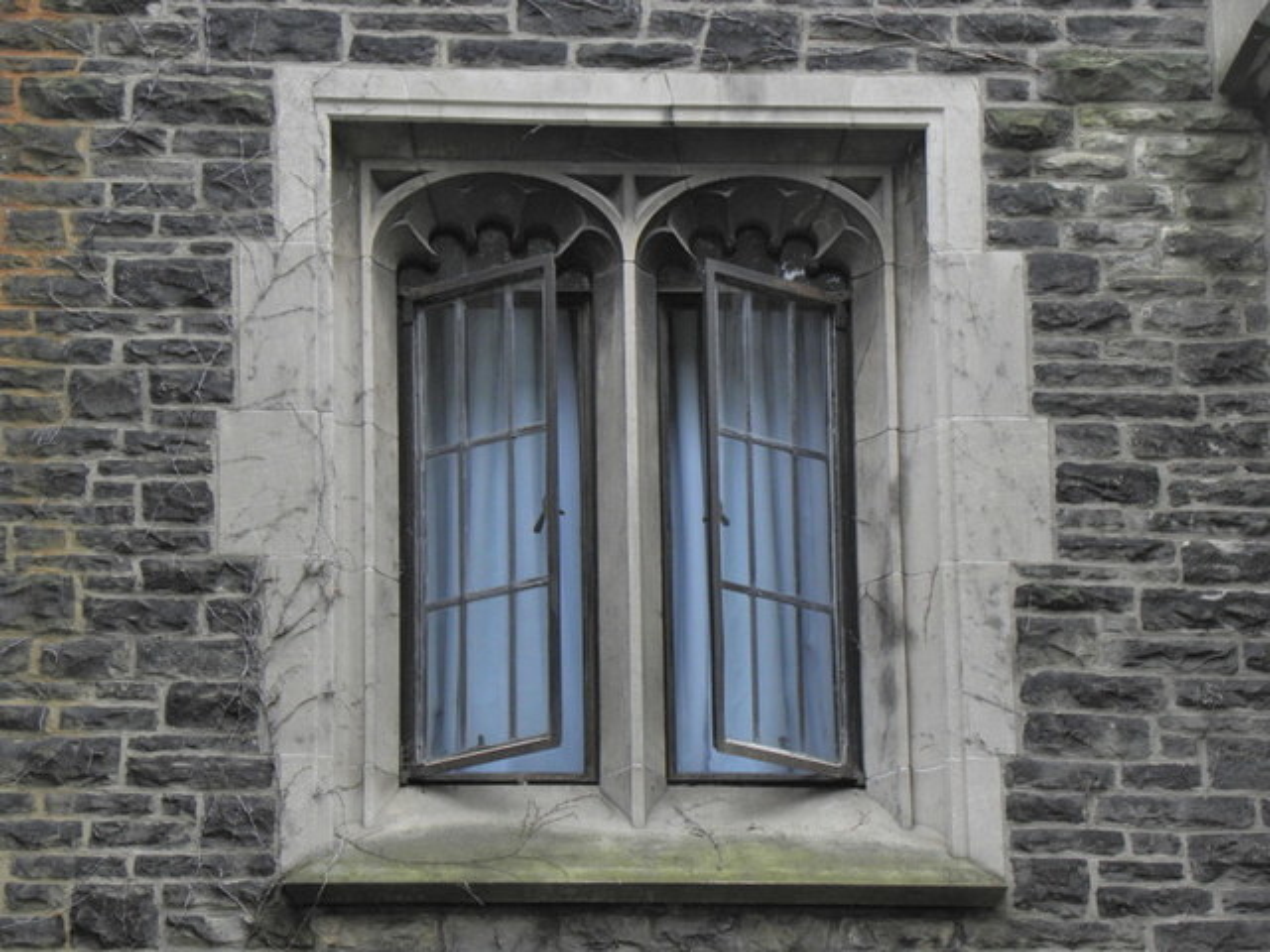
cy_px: 476
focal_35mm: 183
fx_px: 6714
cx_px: 635
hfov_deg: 10.8
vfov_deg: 8.1
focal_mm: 32.74
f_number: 4.5
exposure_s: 1/30
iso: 100
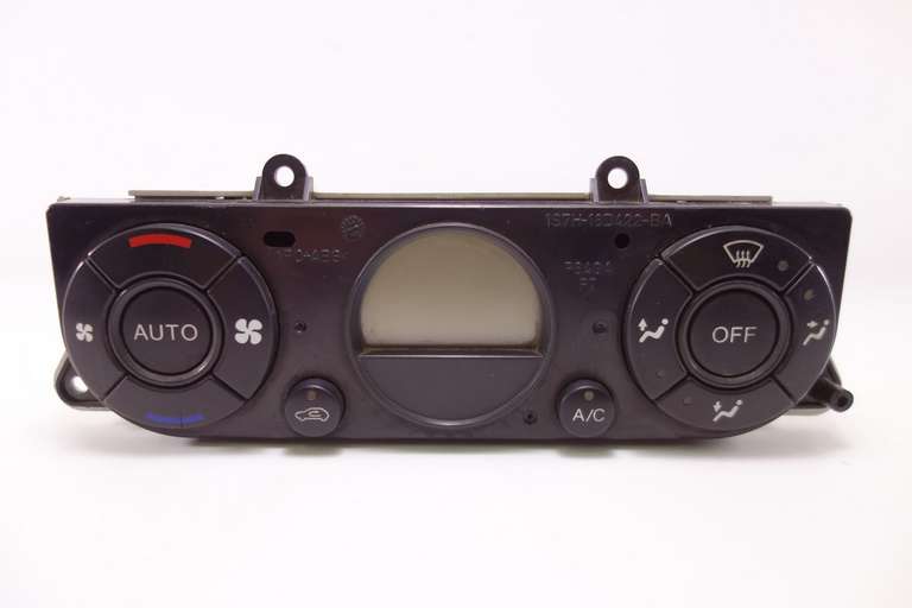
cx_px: 456
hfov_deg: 65.5
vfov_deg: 46.4
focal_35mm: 28
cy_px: 304
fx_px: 709
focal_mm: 10.4
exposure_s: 1/100
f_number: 1.8
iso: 125
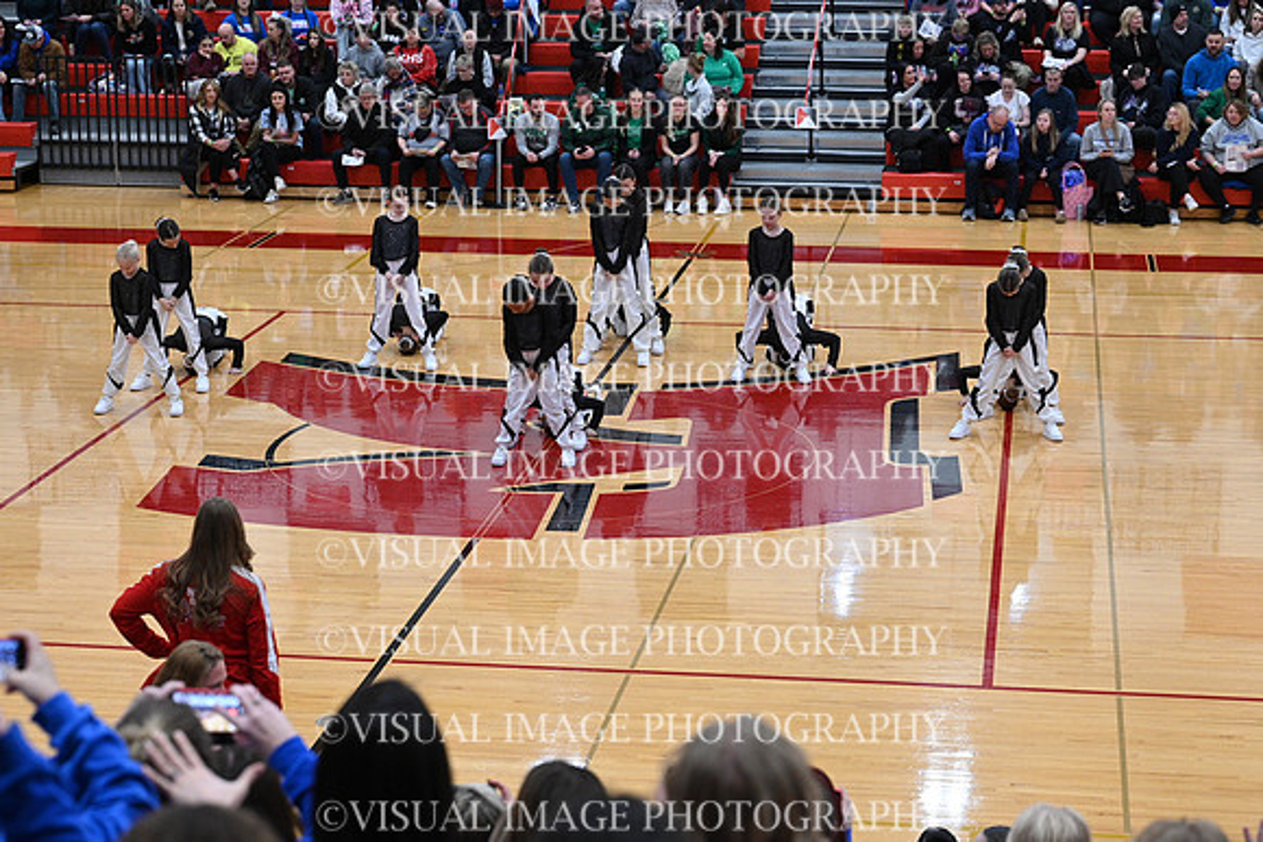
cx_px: 632
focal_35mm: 77
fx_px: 2702
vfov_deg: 17.7
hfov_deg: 26.3
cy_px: 421
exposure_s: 1/320
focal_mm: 77
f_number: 4
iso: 4000
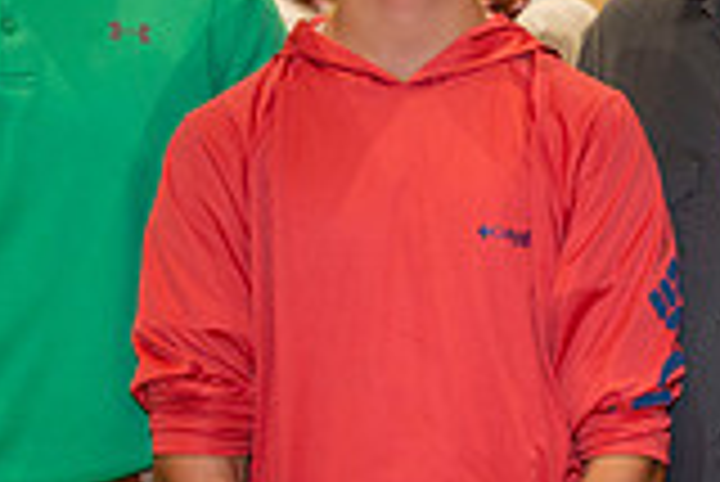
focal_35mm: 94
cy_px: 275
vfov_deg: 14.6
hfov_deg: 20.9
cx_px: 720
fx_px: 1882
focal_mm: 26
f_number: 2.8
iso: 1250
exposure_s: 1/100
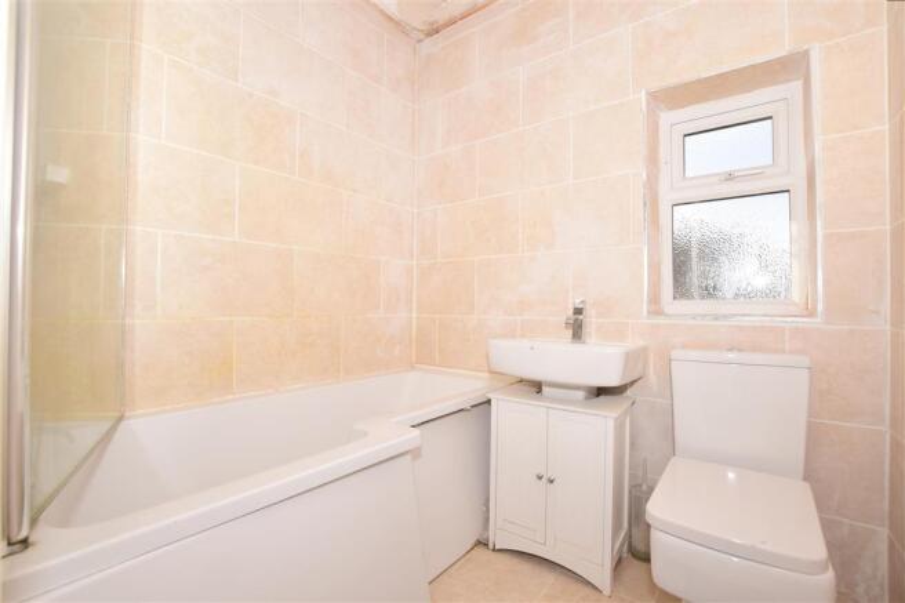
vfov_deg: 77.3
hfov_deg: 100.4
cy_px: 302
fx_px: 377
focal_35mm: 15
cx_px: 452
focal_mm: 10
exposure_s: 1/200
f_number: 11
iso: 400
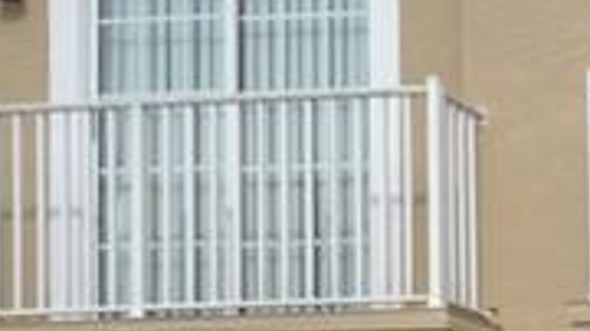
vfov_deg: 8.5
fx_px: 2095
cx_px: 1396
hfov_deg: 12.6
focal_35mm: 134
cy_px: 718
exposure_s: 1/200
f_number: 7.1
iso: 100
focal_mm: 15
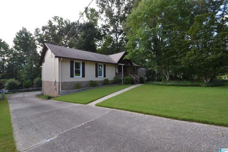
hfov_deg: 100.4
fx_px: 95
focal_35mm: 15
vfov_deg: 77.3
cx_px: 114
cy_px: 76
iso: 140
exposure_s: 1/125
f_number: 5.6
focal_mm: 10
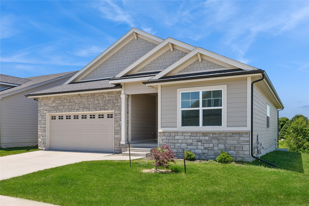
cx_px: 154
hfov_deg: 61.9
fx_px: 257
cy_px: 103
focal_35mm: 30
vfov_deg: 43.6
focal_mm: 20
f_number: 13
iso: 50
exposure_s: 1/20
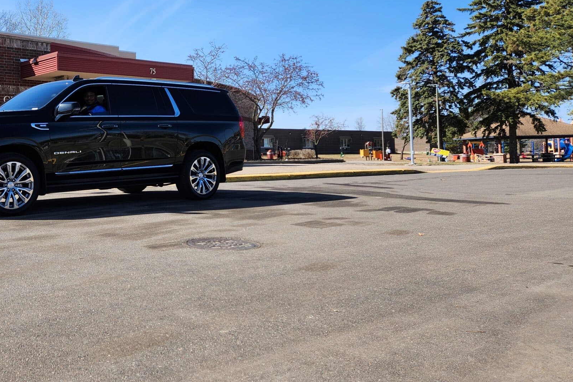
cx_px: 123
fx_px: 605
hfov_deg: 48.2
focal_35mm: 38
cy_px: 132
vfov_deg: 34.8
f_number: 1.8
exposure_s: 1/1108
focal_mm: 5.4
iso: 20
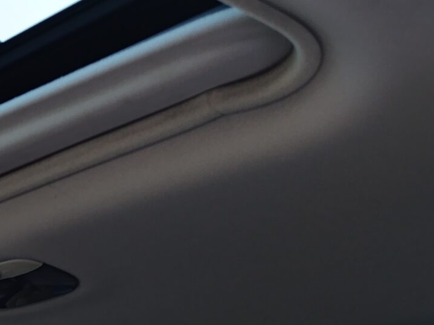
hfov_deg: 19.8
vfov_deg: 17.9
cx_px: -265
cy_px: 80
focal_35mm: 82
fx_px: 1028
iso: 200
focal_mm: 6.14
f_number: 1.6
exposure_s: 1/100
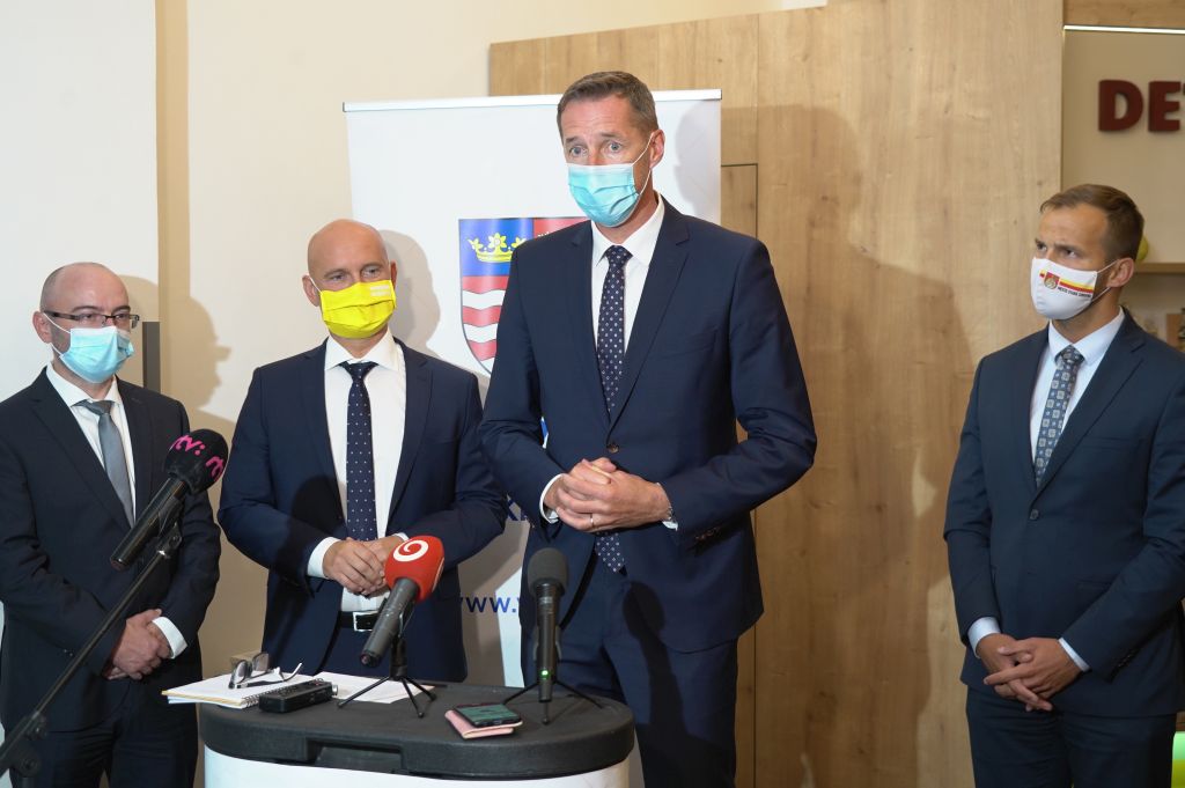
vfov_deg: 25.5
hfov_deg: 37.5
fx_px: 1743
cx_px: 592
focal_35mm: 53
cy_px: 394
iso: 1600
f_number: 5
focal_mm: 53
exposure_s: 1/30
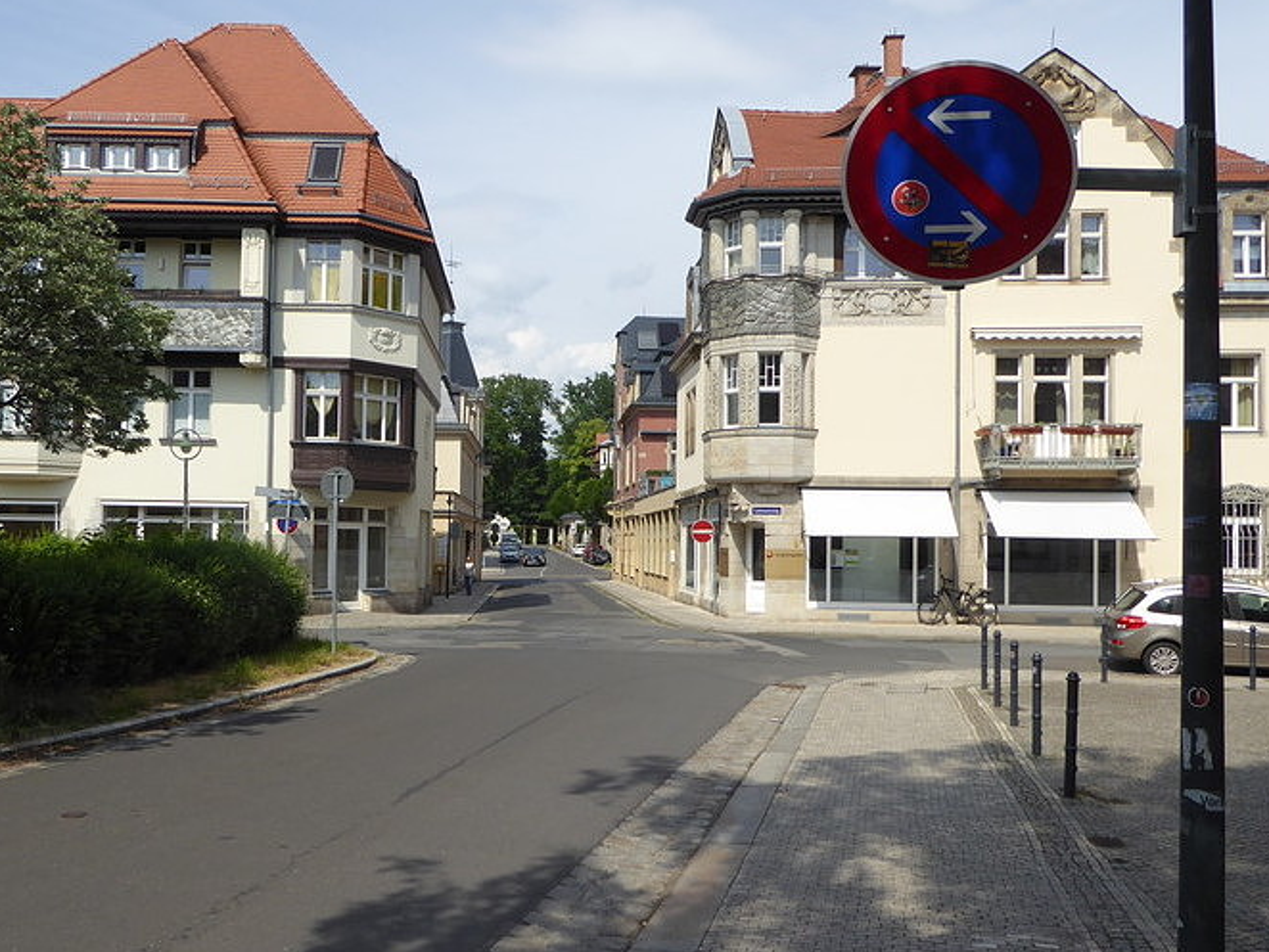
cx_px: 544
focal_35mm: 29
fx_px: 1064
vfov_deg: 48.2
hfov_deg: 61.4
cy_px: 519
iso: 100
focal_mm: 4.3
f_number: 3.3
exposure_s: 1/1300
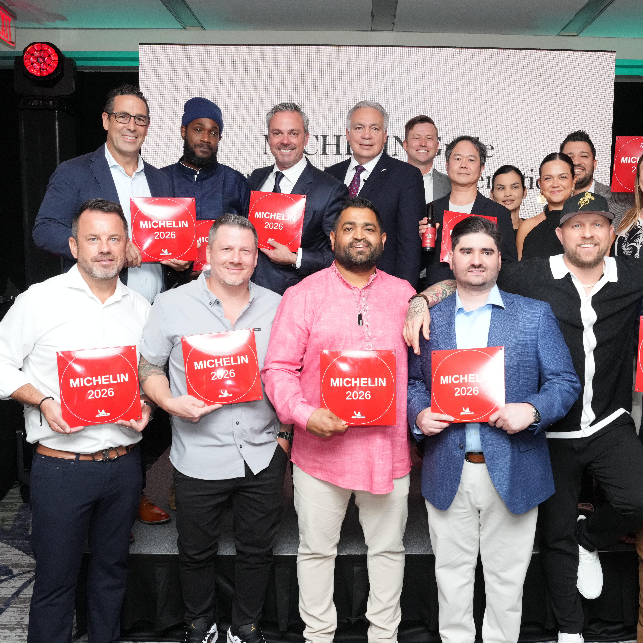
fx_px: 651
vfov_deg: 52.5
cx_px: 378
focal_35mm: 31
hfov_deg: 52.3
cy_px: 319
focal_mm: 24
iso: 3200
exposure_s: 1/200
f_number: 8
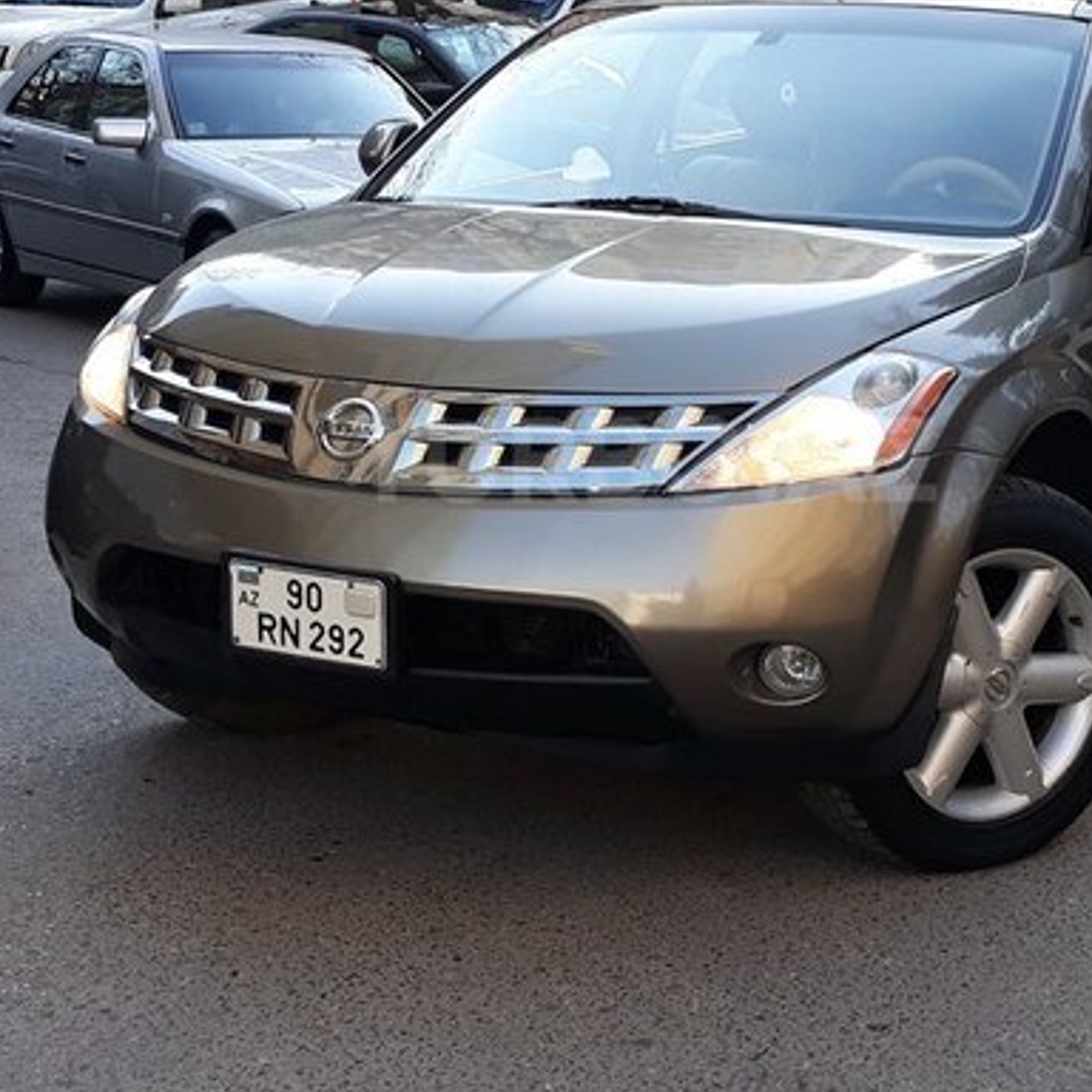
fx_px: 1463
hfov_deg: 40.8
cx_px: 646
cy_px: 459
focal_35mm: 41
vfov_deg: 40.8
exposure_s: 1/237
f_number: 1.7
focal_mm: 3.71
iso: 40
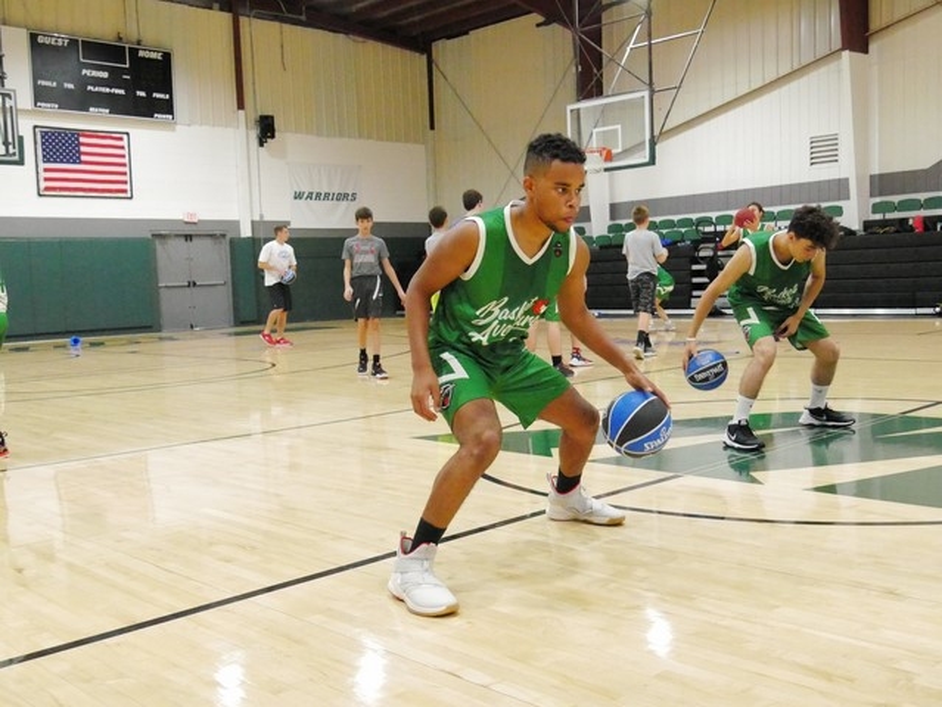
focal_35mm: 38
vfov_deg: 37.8
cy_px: 354
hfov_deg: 49.0
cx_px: 471
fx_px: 1035
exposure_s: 1/320
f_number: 4.5
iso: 12800
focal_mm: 19
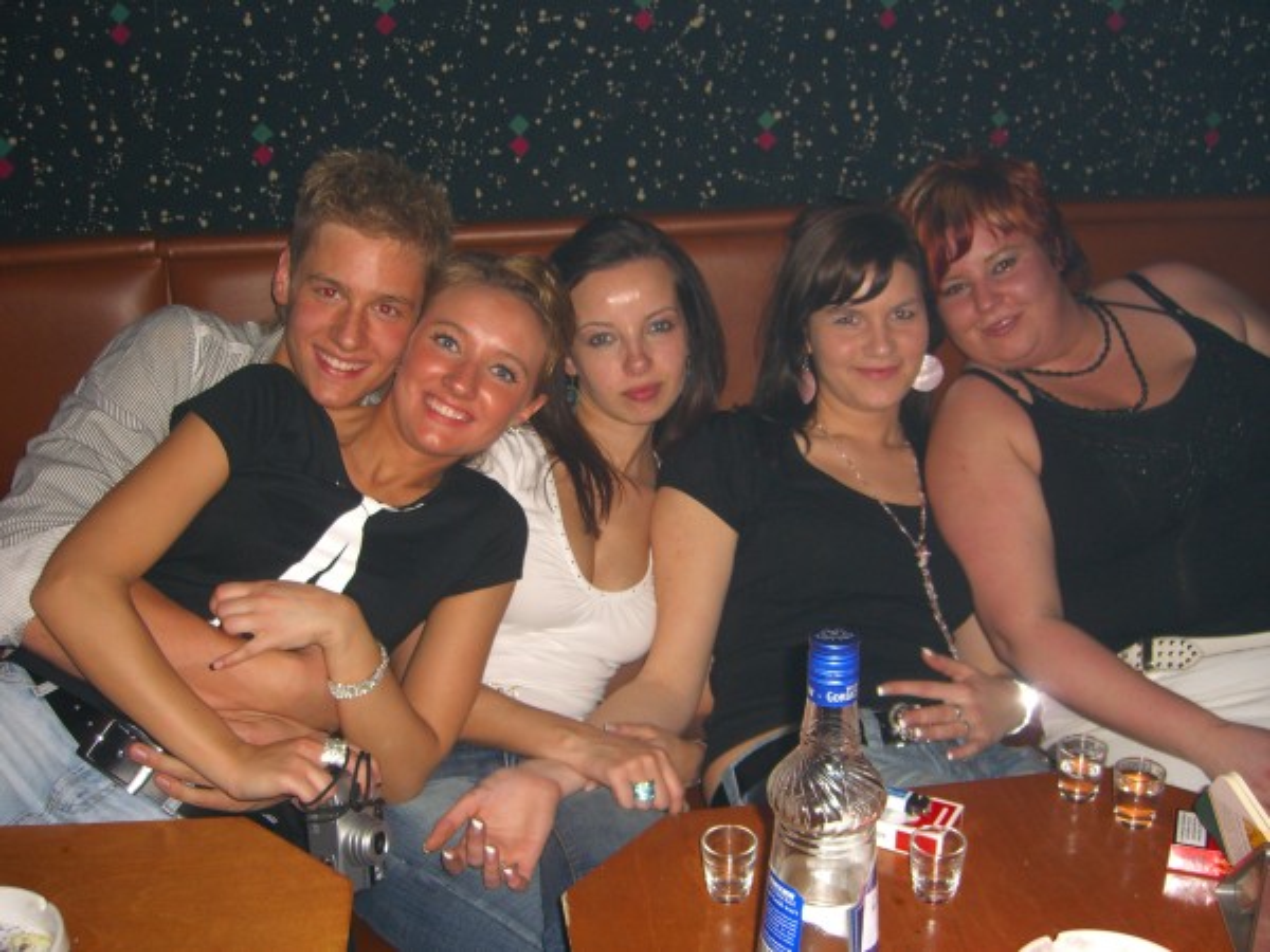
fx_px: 1394
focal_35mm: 38
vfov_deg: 37.7
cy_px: 476
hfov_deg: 49.0
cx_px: 635
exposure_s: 1/60
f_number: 2.8
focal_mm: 7.9
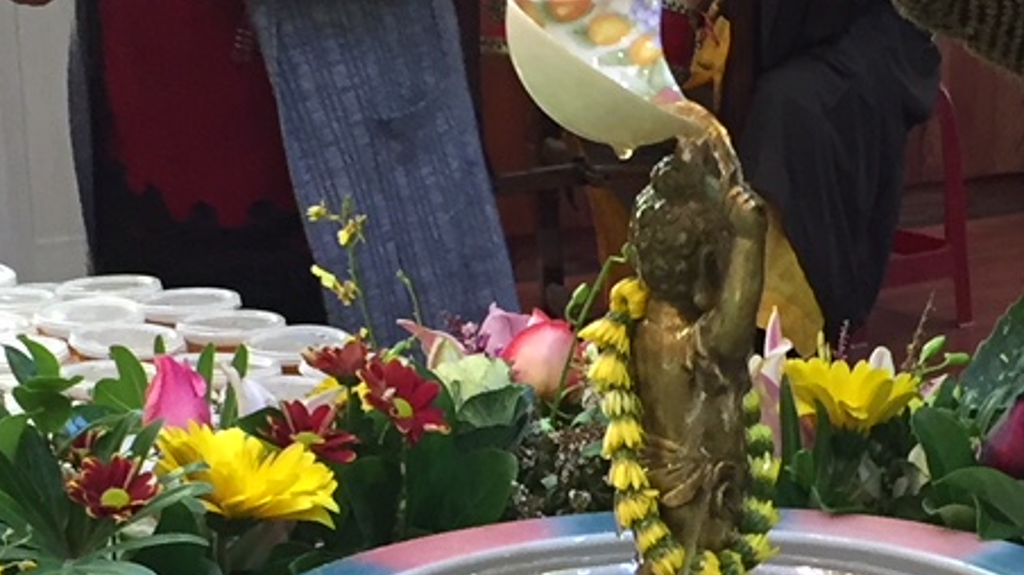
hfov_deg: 18.5
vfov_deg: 10.5
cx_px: 902
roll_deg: -3.5
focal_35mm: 114
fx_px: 3095
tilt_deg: -19.6
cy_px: 632
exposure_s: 1/33
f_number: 2.2
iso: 160
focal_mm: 4.15
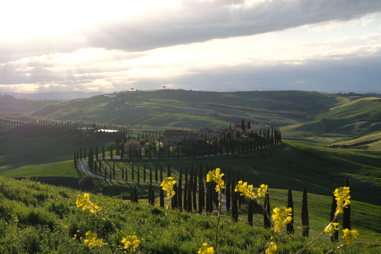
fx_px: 709
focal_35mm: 67
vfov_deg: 20.3
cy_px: 127
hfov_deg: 30.1
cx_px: 190
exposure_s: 1/60
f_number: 16
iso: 200
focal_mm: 44.4
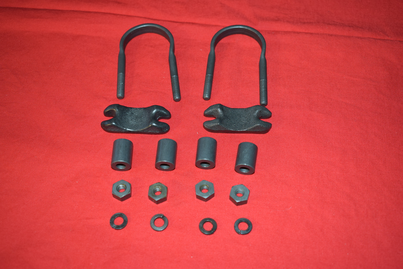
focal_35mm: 45
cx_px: 202
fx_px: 504
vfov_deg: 29.9
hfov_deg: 43.6
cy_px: 134
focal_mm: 30
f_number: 5.6
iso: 400
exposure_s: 1/30
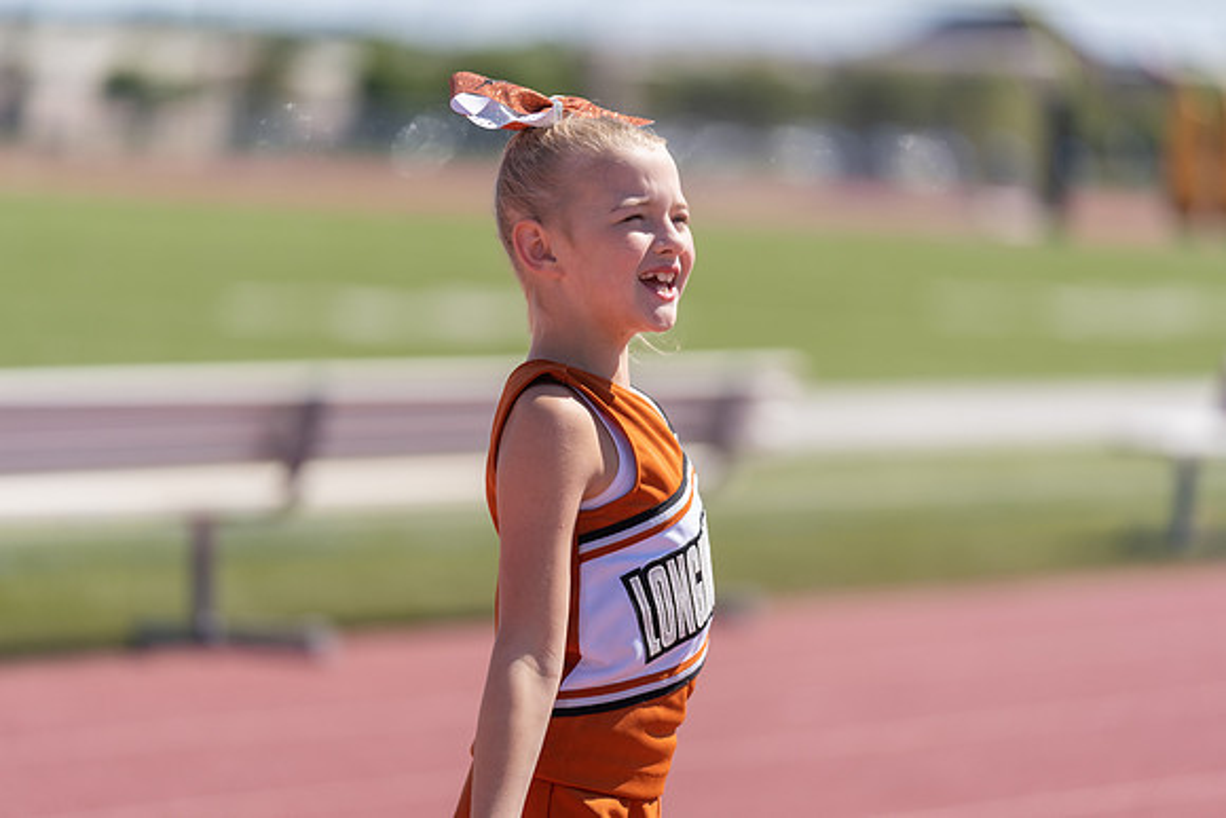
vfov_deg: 7.2
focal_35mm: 191
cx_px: 613
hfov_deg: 10.8
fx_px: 6506
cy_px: 409
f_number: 2.8
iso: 100
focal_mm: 191
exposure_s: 1/2000
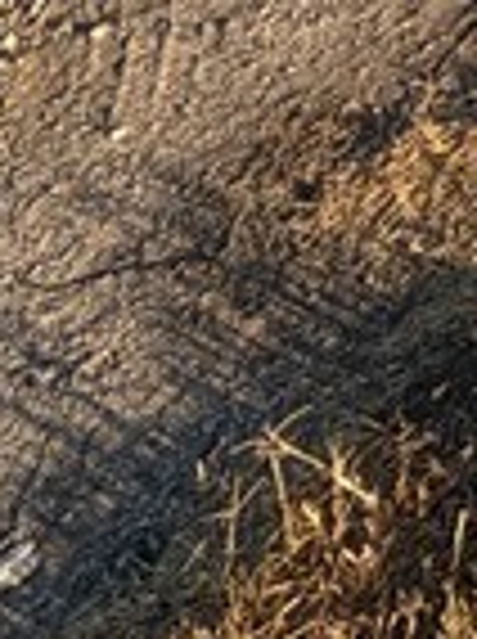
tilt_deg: -8.0
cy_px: -1044
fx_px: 1861
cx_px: 1557
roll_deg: +0.8
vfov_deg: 12.8
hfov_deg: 9.8
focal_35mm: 101
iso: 40
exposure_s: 1/658
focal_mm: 2.22
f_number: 2.2
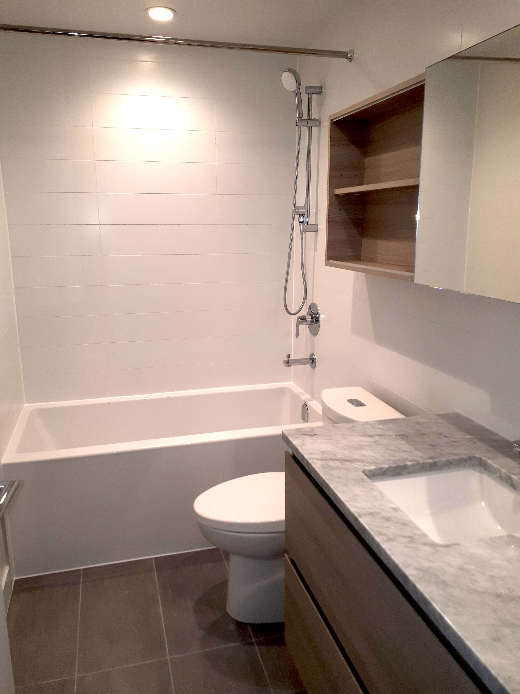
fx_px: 541
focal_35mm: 27
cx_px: 260
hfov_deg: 51.4
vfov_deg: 65.3
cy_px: 347
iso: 40
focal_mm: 3.6
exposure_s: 1/50
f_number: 1.9
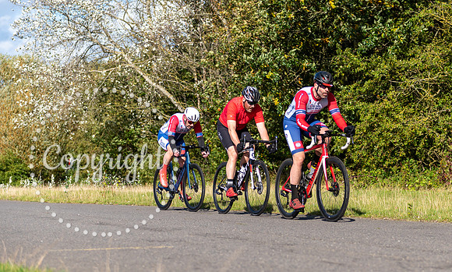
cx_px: 324
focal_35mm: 92
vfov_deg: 13.8
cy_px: 125
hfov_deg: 22.7
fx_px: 1120
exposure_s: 1/4000
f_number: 2.8
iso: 160
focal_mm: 62
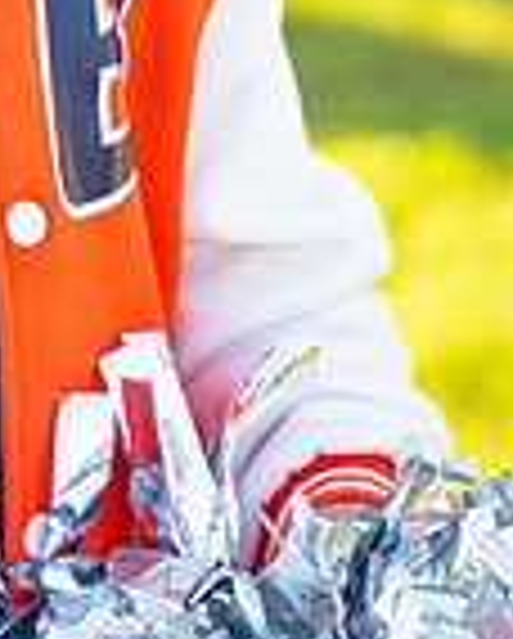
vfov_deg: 6.4
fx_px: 5662
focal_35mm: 299
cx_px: -335
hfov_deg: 5.1
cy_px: -260
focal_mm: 70
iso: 400
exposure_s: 1/1600
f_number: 2.8
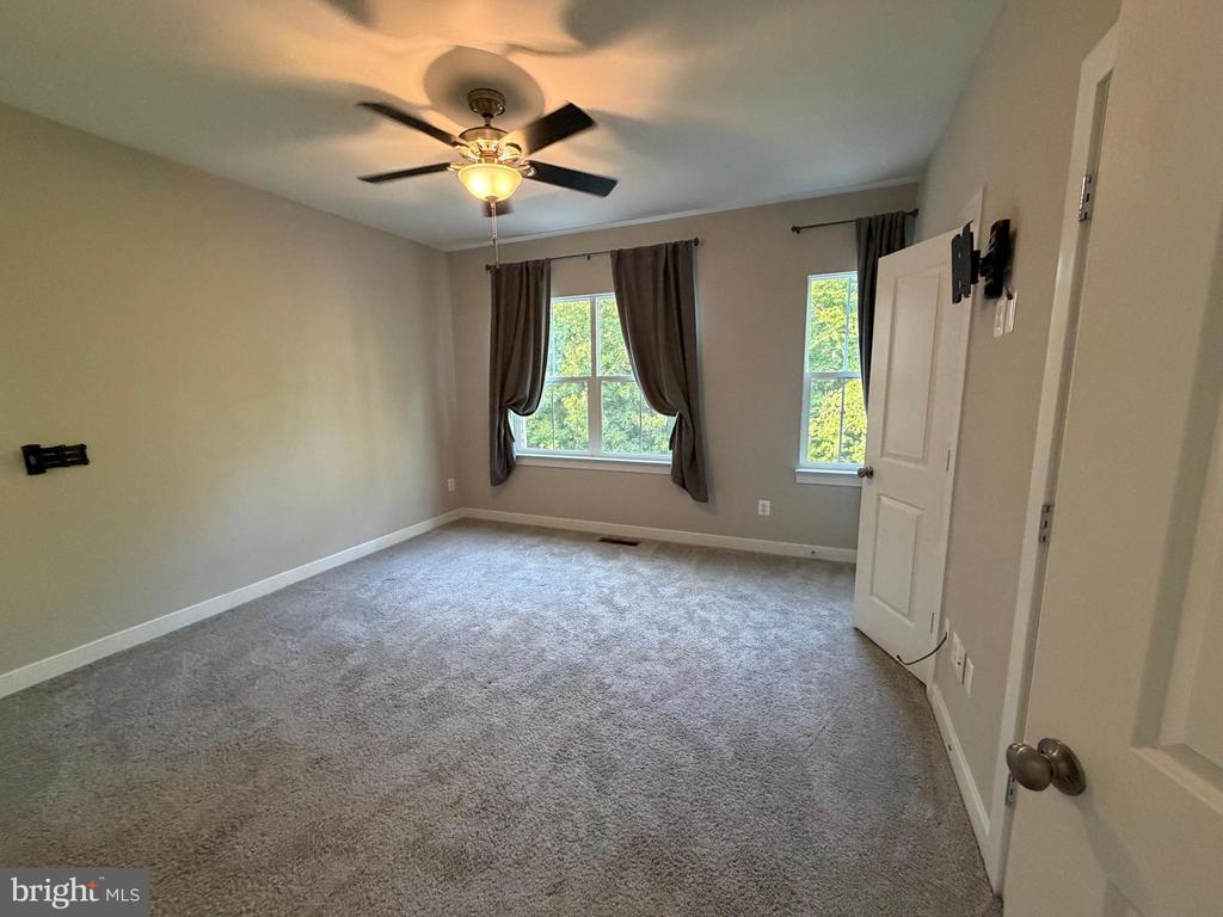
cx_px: 612
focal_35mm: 14
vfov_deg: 85.7
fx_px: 495
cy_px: 458
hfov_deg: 102.1
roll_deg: +1.0
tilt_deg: -9.5
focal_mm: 2.22
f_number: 2.2
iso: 400
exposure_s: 1/60
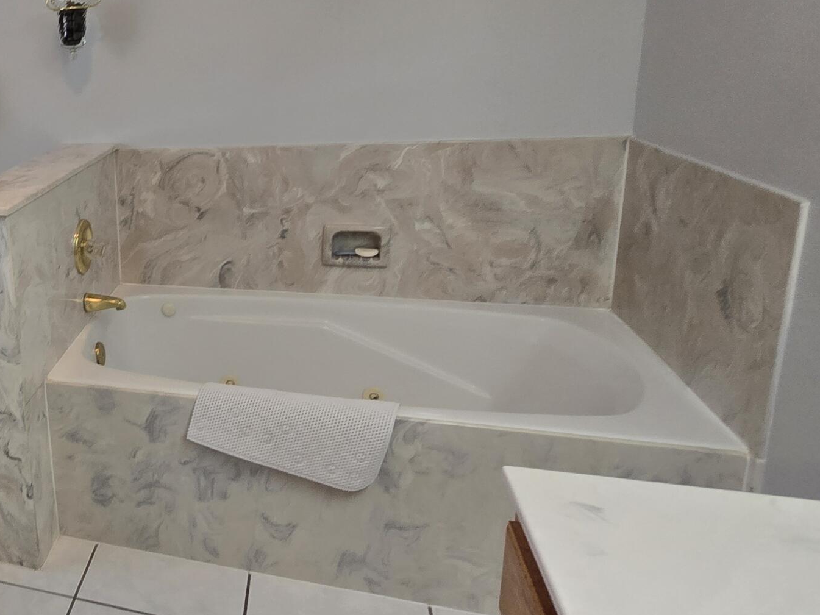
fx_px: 687
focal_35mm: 29
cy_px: 212
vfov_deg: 47.6
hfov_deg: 49.6
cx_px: -9
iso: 125
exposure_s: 1/60
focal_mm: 2.2
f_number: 2.2
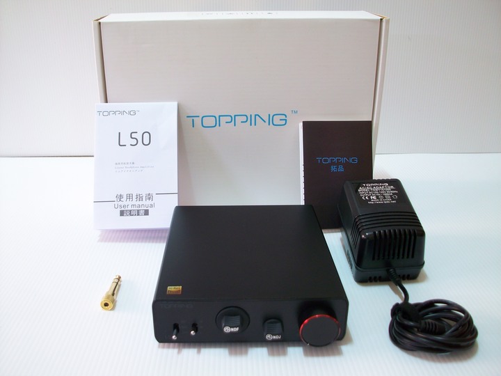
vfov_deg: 41.8
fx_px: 492
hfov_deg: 54.0
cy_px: 188
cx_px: 250
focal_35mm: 34
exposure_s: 1
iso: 64
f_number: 2.8
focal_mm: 5.7
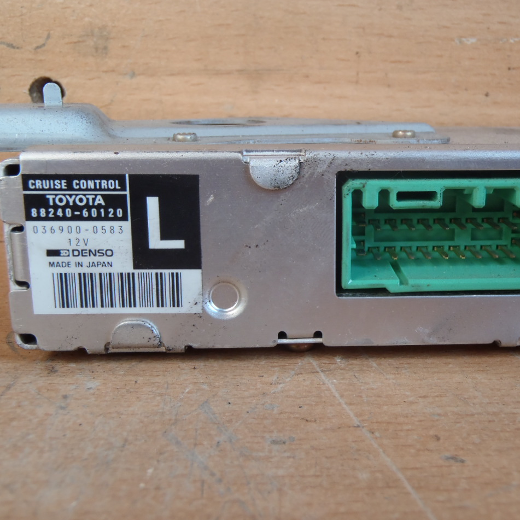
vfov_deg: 38.3
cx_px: 332
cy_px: 261
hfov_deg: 38.0
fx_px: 748
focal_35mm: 44
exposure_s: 1/40
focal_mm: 6.64
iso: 125
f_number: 4.7
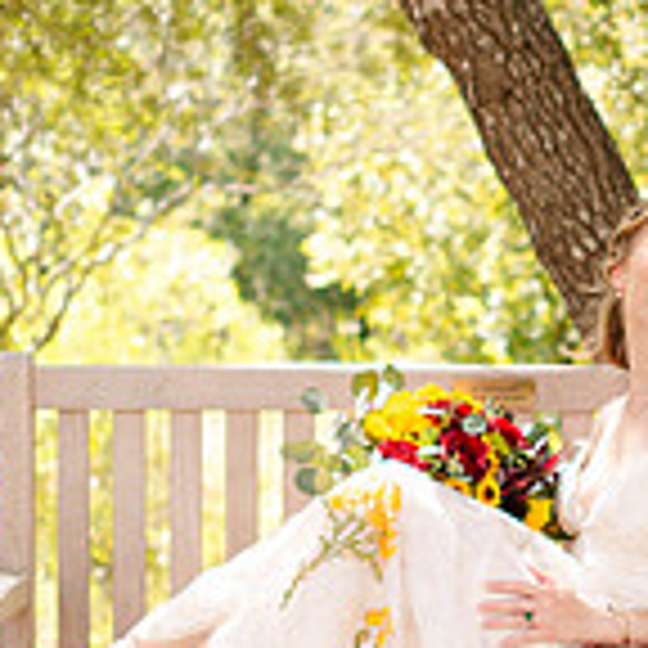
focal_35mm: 120
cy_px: 425
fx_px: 2541
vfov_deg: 14.5
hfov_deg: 14.4
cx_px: 522
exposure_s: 1/800
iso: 200
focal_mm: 35
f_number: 2
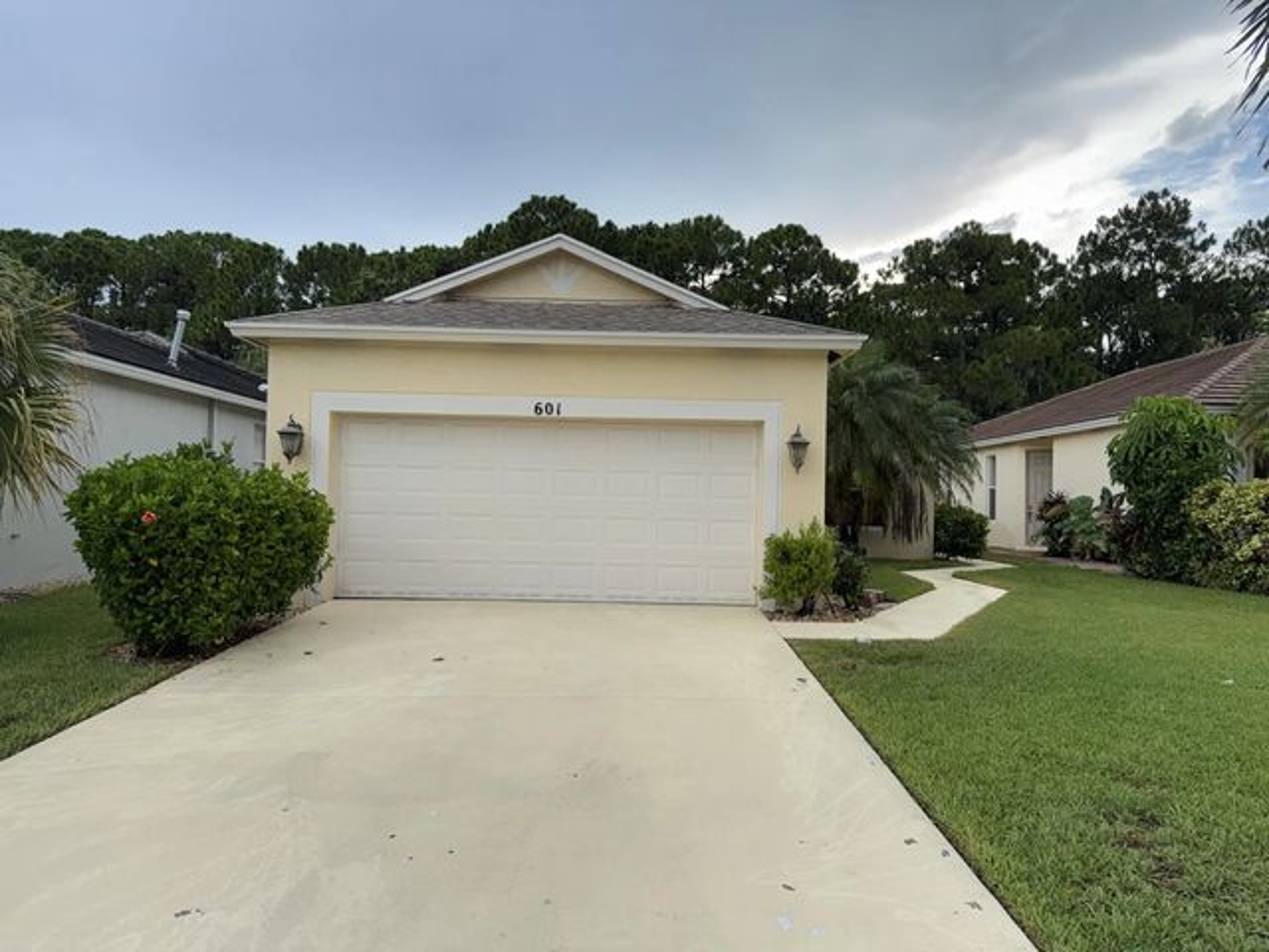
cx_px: 634
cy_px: 476
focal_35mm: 24
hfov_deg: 71.6
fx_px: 880
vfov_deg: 56.8
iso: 80
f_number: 1.78
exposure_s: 1/1869
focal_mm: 6.76
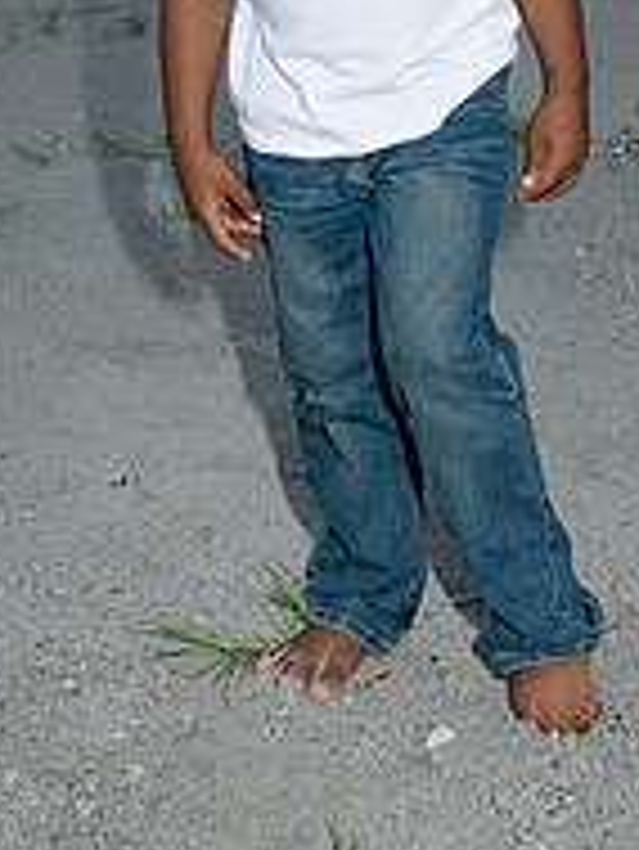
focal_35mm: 89
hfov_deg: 16.6
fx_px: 2188
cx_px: 382
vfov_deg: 20.9
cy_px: -81
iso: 100
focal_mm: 26
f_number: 5.6
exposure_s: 1/250
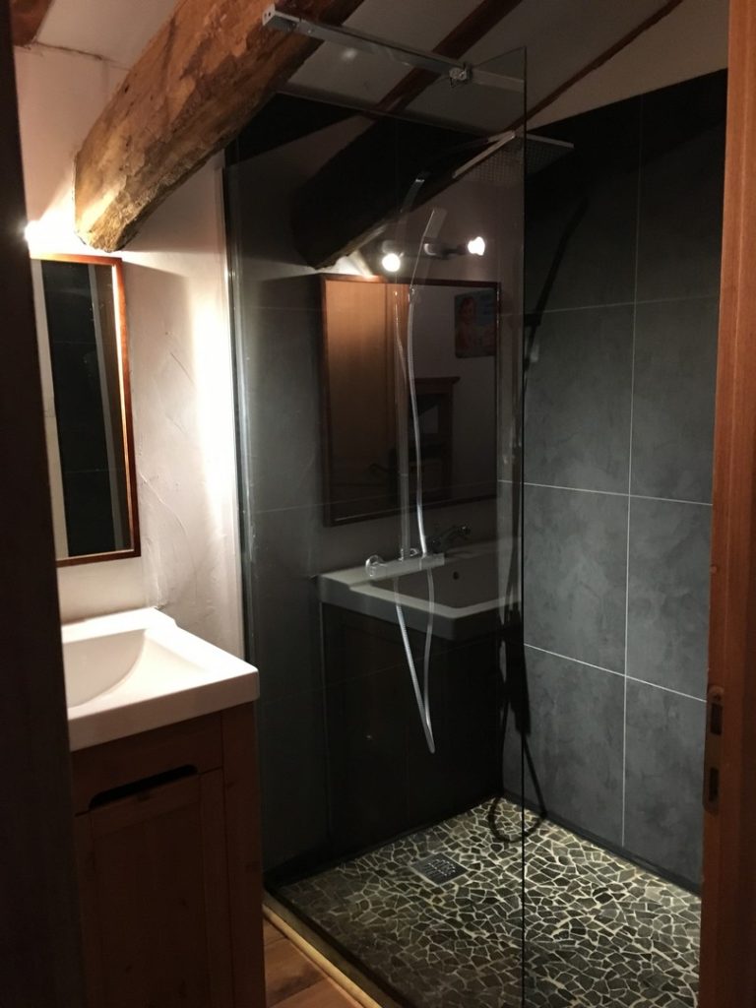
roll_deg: +1.0
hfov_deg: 48.2
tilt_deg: -7.7
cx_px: 378
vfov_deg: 61.7
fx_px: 844
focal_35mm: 29
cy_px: 504
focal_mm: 4.15
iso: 250
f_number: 2.2
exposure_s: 1/17
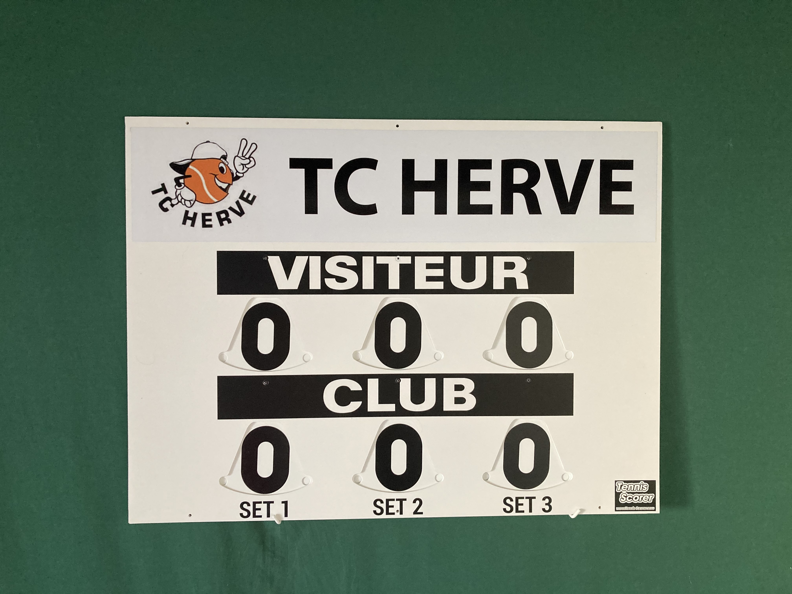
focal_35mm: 28
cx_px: 396
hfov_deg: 63.4
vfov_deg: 49.7
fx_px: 641
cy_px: 297
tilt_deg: -3.7
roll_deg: -0.9
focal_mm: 3.99
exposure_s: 1/60
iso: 250
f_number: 1.8
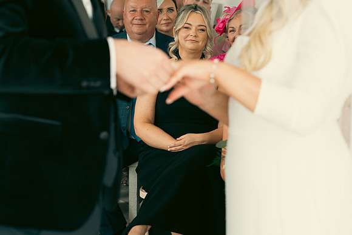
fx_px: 968
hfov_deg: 20.6
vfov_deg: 13.8
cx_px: 176
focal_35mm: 99
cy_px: 118
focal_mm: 66
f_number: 3.5
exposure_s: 1/160
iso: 500
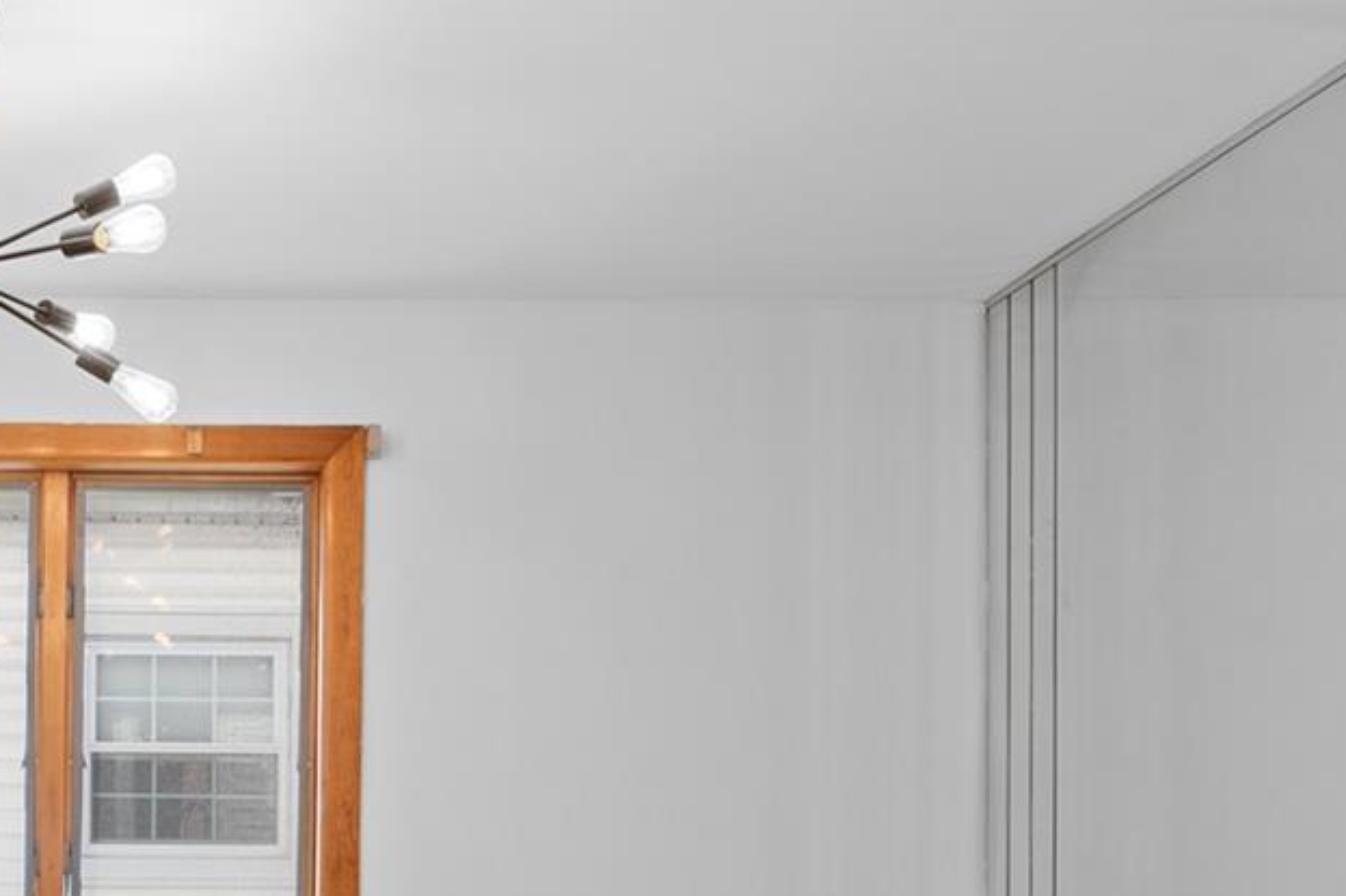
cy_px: 863
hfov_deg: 39.8
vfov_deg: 27.8
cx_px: 145
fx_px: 1719
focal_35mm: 46
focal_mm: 14
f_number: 10
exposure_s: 1/20
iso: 320
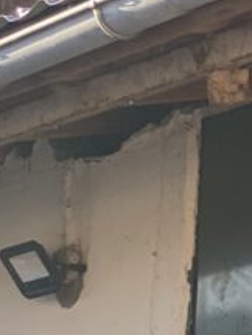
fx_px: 2398
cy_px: 779
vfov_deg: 7.5
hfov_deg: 6.0
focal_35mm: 247
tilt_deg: -2.8
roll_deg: -2.8
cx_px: -118
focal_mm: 6
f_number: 2
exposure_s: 1/236
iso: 20
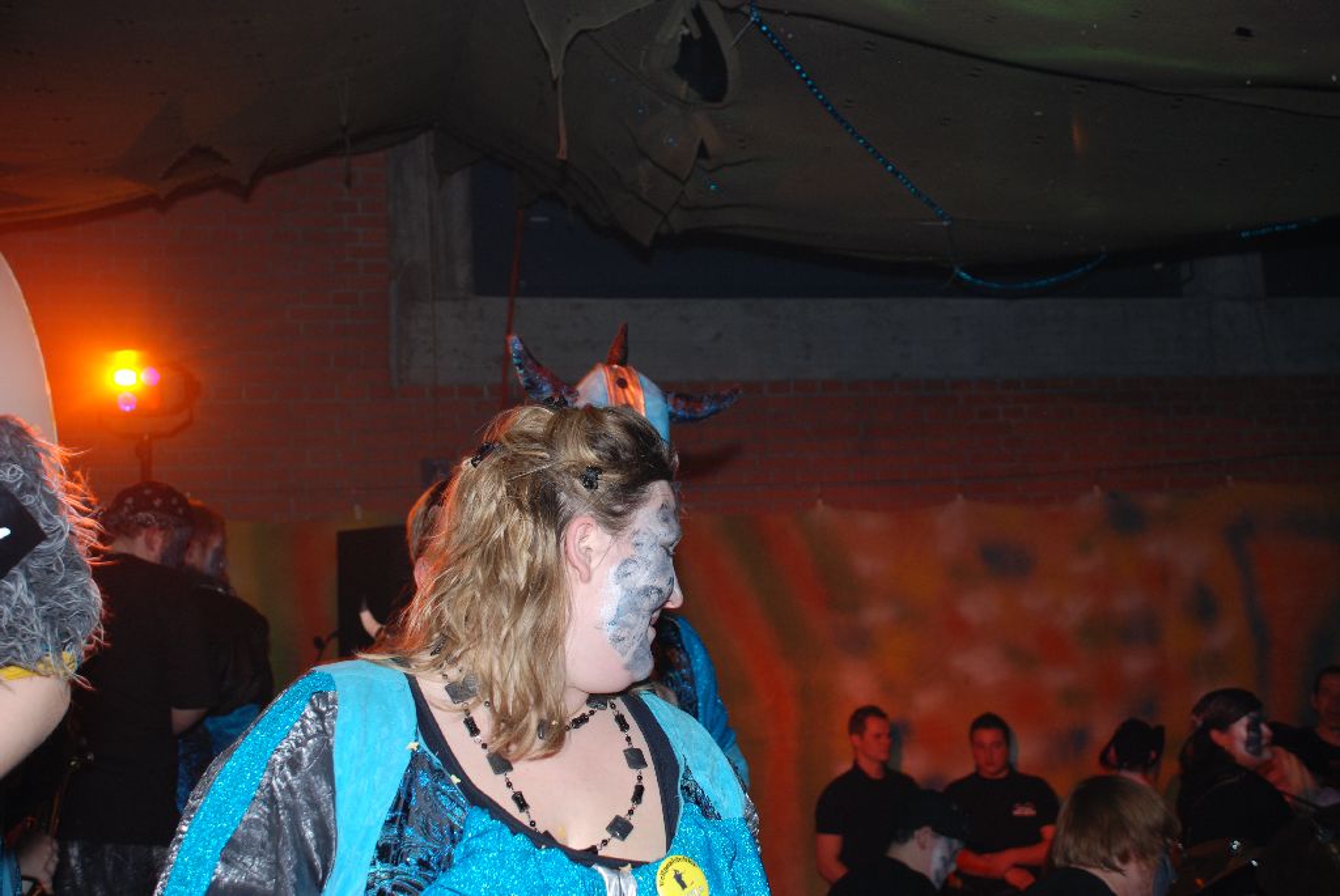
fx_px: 1453
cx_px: 670
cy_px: 448
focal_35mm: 39
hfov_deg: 49.5
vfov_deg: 34.3
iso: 200
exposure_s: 1/60
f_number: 4
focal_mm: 26
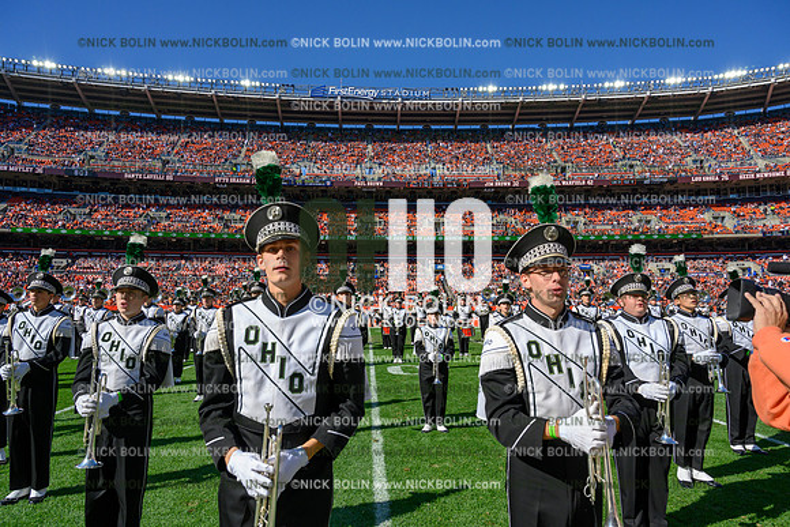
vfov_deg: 53.2
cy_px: 264
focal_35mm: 24
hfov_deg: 73.7
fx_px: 527
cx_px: 395
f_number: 8
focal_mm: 24
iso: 1000
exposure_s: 1/2500
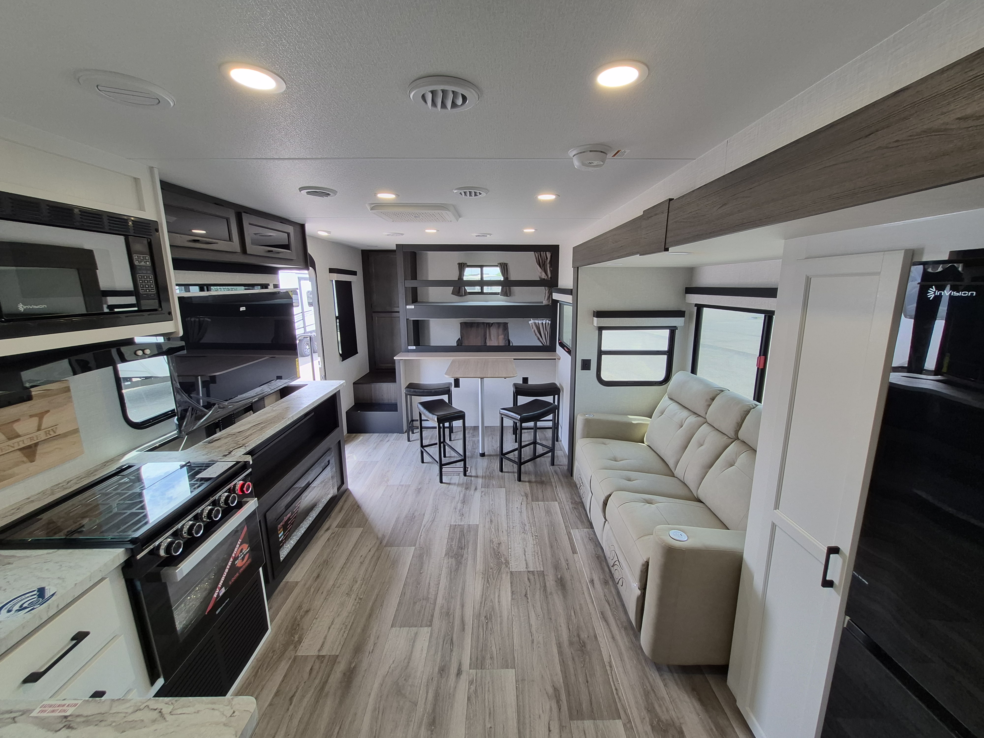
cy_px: 369
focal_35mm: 13
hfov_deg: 106.2
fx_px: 370
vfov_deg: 89.9
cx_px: 492
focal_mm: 1.74
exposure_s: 1/60
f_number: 2.2
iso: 64
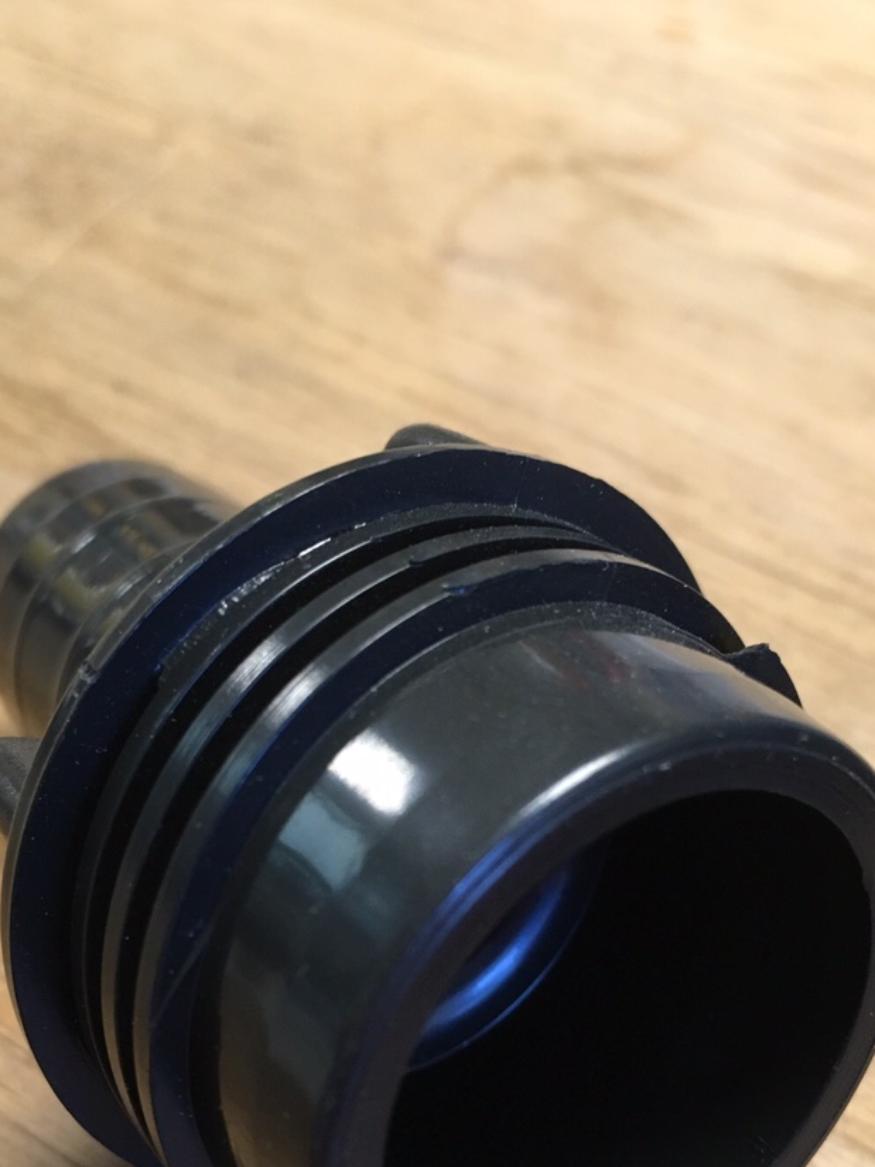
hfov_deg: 32.2
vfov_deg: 40.9
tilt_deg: -48.6
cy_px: 870
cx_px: 409
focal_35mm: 45
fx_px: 1516
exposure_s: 1/33
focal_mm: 4.15
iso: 125
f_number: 2.2
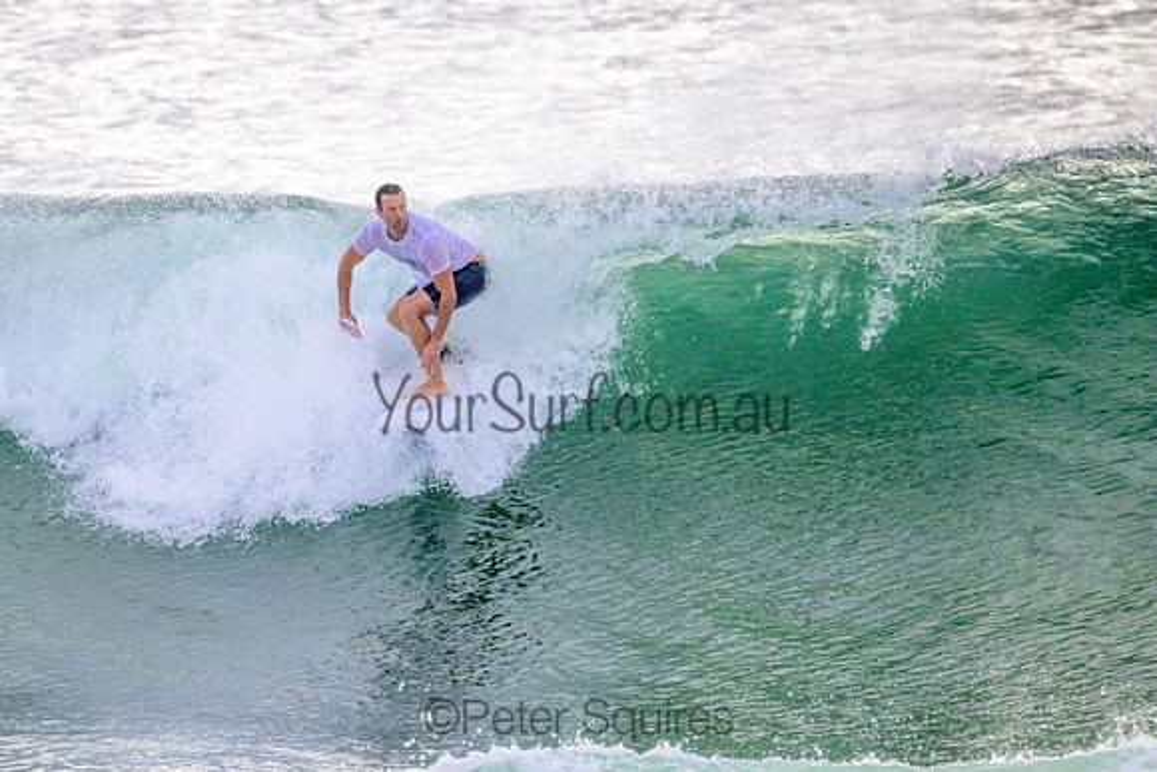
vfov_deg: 1.4
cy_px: 307
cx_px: 460
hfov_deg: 2.1
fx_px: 31001
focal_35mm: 964
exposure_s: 1/2000
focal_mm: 800
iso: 900
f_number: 11
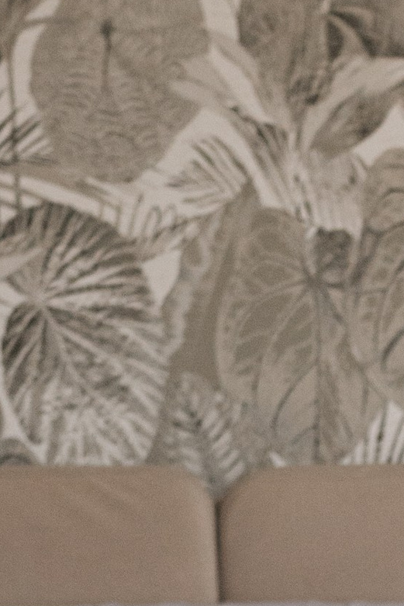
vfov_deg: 11.3
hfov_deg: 7.7
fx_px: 2894
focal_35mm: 172
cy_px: 1005
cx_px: 731
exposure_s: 1/320
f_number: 4
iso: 1250
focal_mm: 35
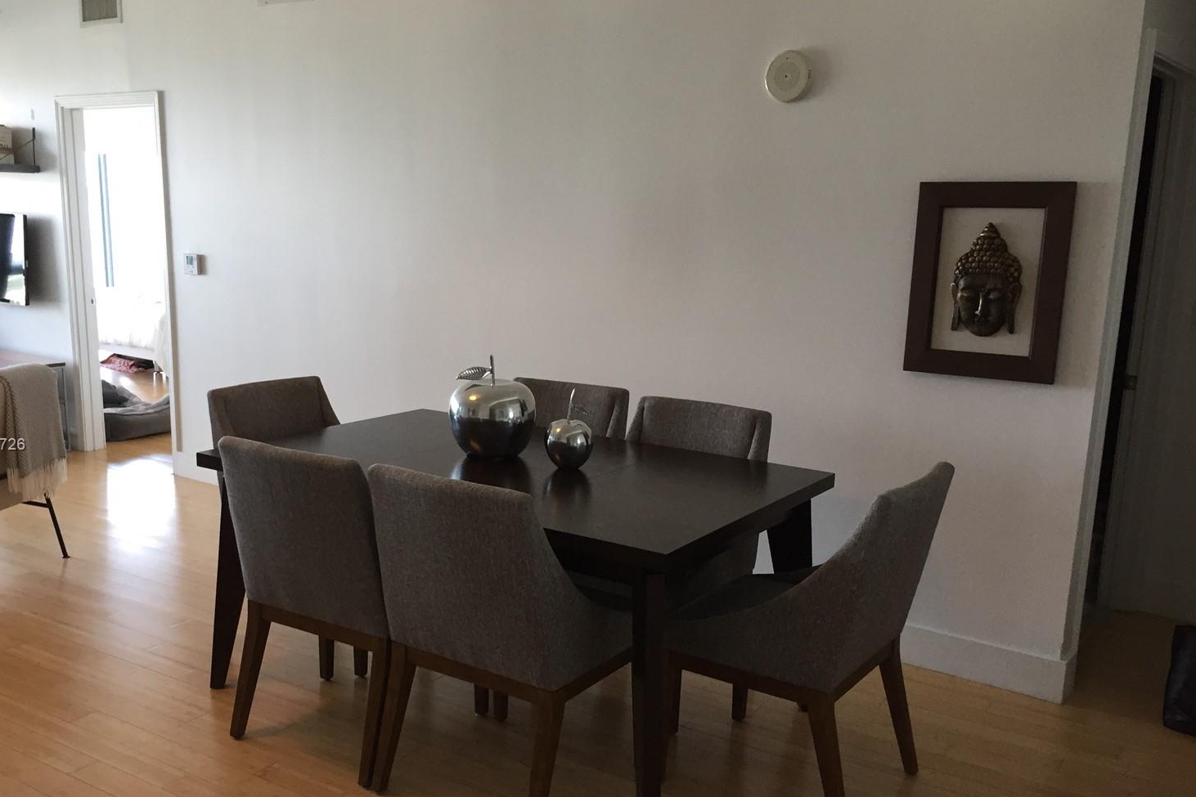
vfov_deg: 39.9
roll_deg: -0.5
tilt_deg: -12.4
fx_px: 1096
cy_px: 446
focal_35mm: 33
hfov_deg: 57.2
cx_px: 551
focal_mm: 4.15
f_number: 2.2
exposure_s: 1/30
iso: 40
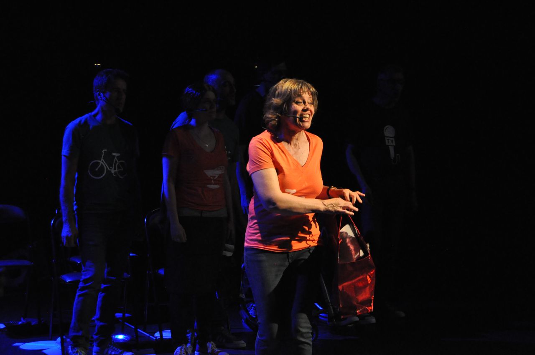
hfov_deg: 22.6
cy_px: 178
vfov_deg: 15.1
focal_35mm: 90
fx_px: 1336
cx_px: 268
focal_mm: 60
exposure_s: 1/250
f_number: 5
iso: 3200
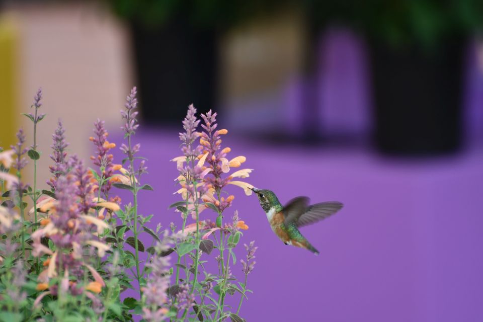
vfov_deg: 3.1
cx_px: 242
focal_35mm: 450
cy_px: 161
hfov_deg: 4.6
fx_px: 6037
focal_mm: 300
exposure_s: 1/500
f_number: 5.6
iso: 500
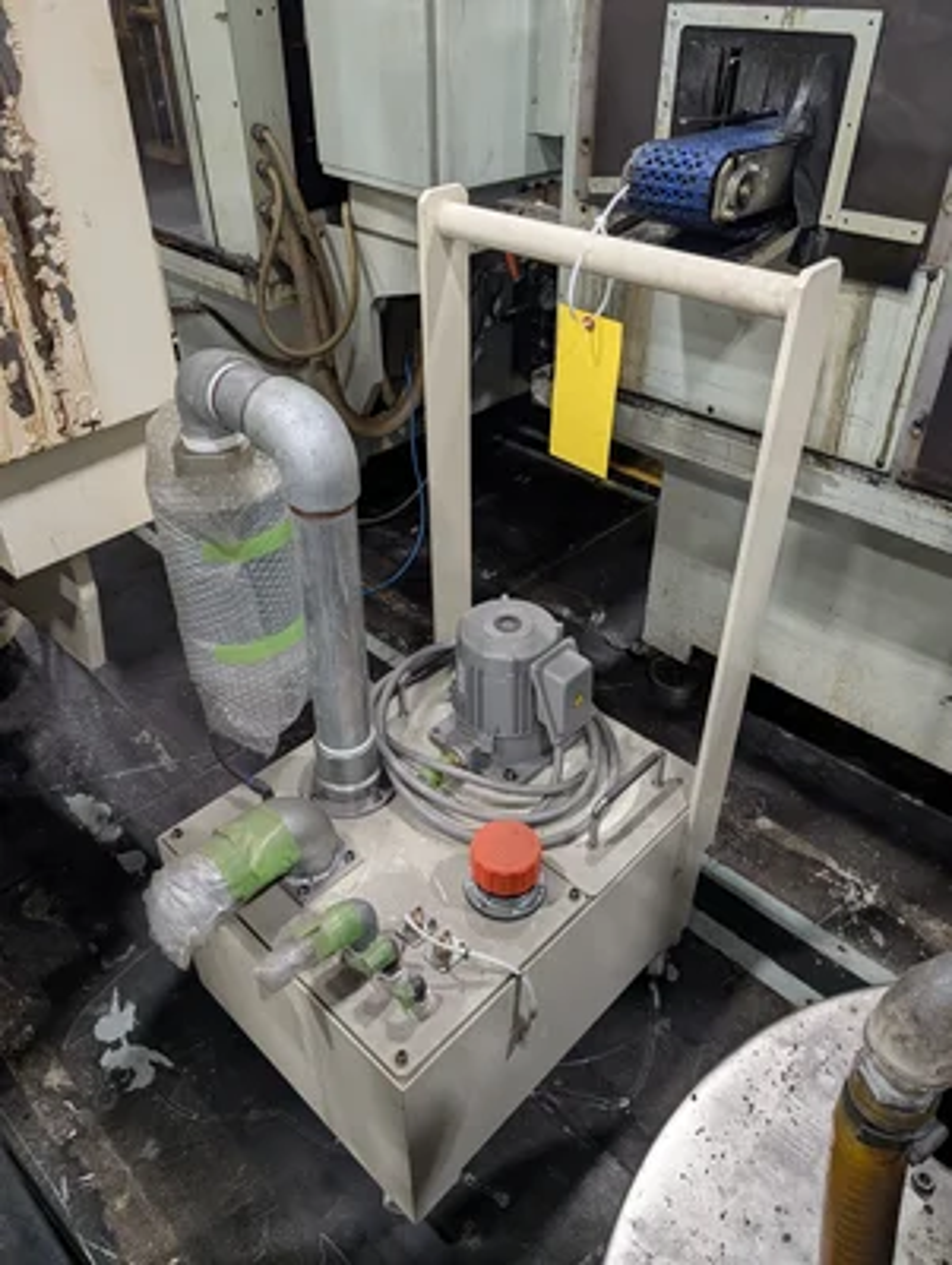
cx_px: 476
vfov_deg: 71.5
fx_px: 878
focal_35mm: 24
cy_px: 632
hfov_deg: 56.9
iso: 1144
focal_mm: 6.9
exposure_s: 1/178
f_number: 1.68
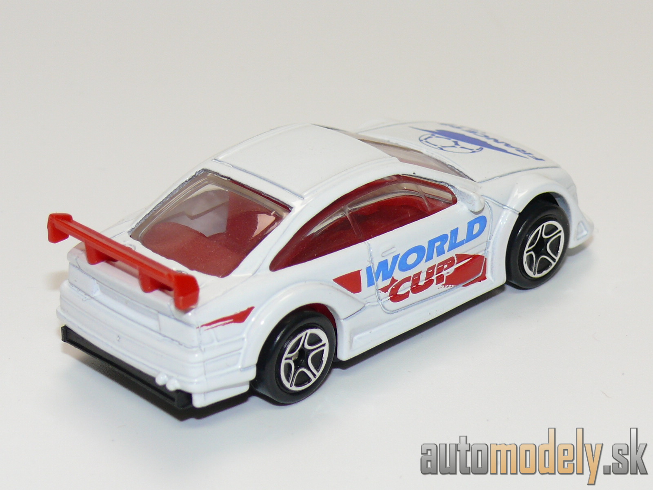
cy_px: 245
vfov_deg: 13.2
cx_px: 326
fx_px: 2113
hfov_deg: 17.6
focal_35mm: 112
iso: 100
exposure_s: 1/30
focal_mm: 14.2
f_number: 4
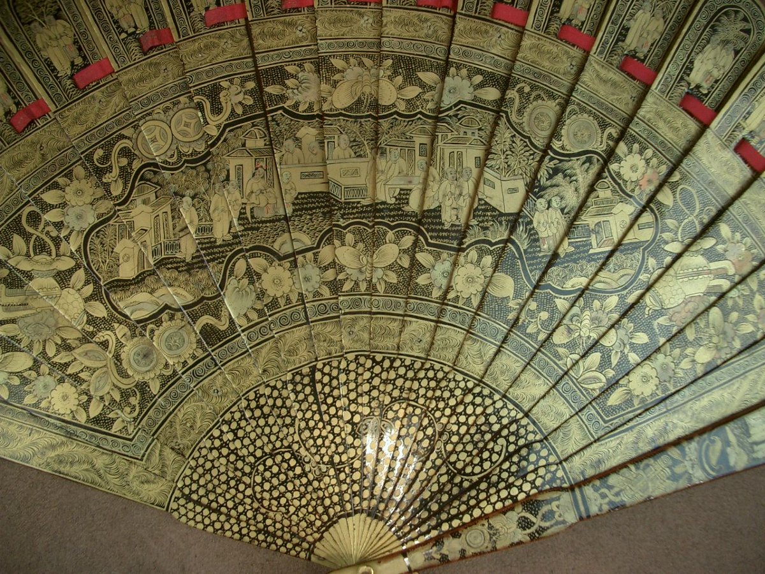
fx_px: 773
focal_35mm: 35
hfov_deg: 52.6
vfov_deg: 40.7
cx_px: 382
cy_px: 287
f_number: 2.6
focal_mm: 5.8
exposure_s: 1/60
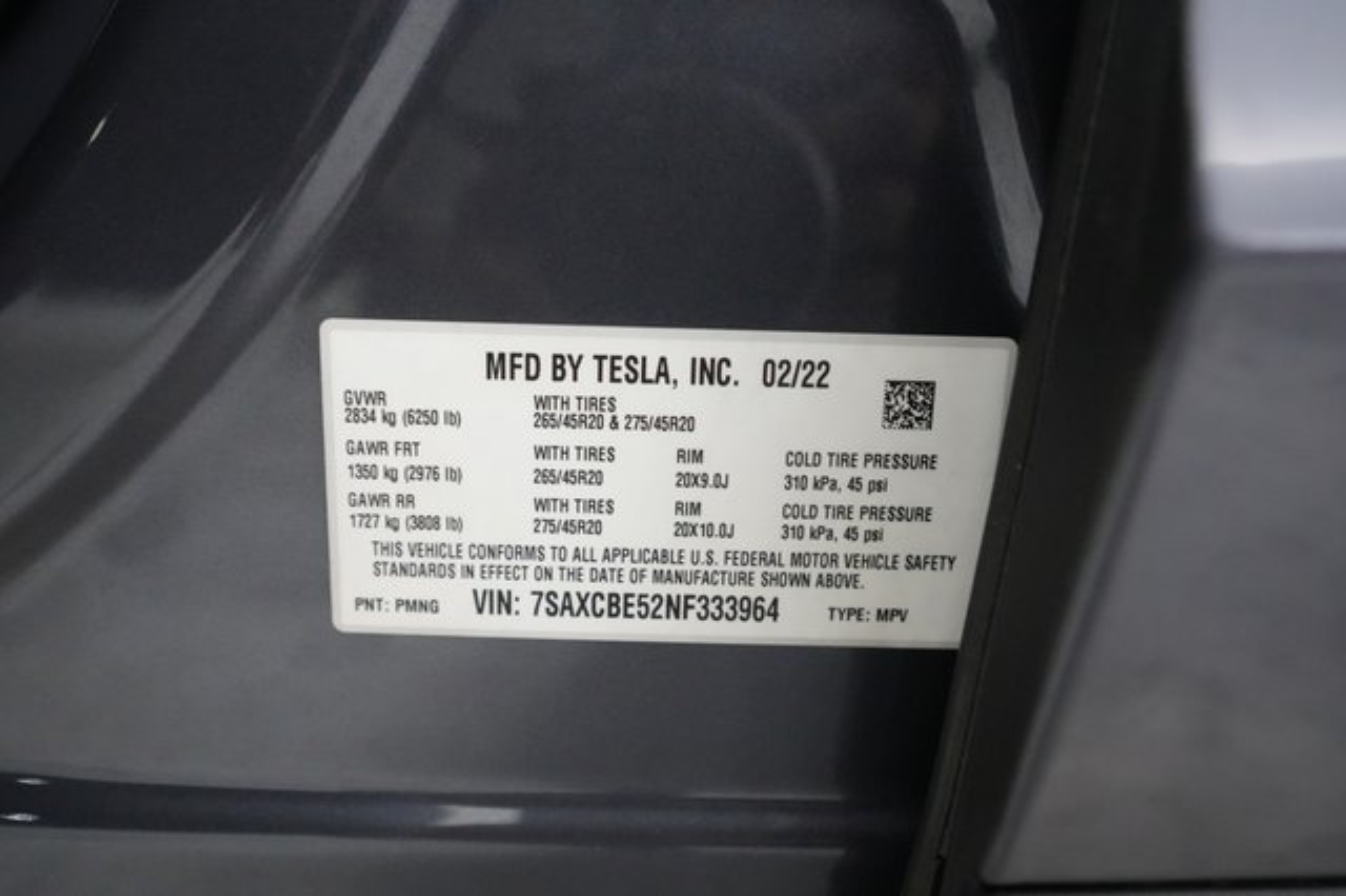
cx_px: 673
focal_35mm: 26
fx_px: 972
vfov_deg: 49.5
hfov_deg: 69.4
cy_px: 448
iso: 12800
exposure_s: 1/125
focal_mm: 26
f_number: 4.5
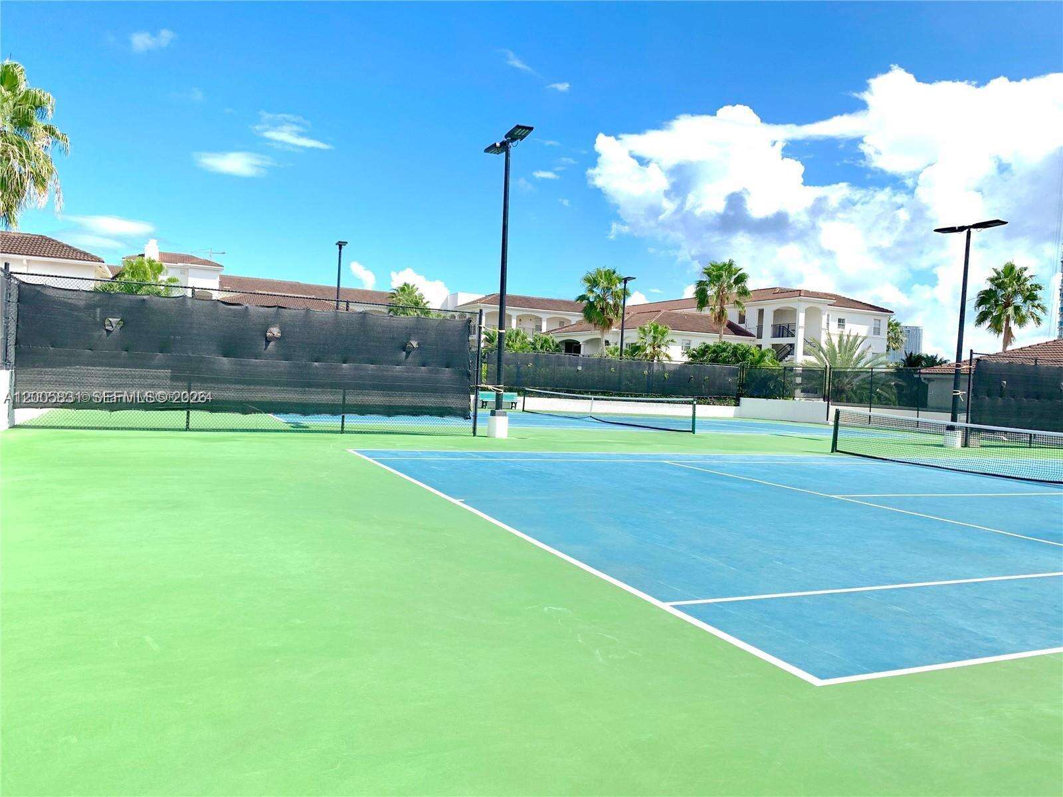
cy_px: 398
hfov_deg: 67.3
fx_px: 798
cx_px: 532
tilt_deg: -1.3
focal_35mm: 26
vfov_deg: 53.1
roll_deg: -3.1
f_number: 1.8
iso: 25
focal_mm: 4.25
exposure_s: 1/2833
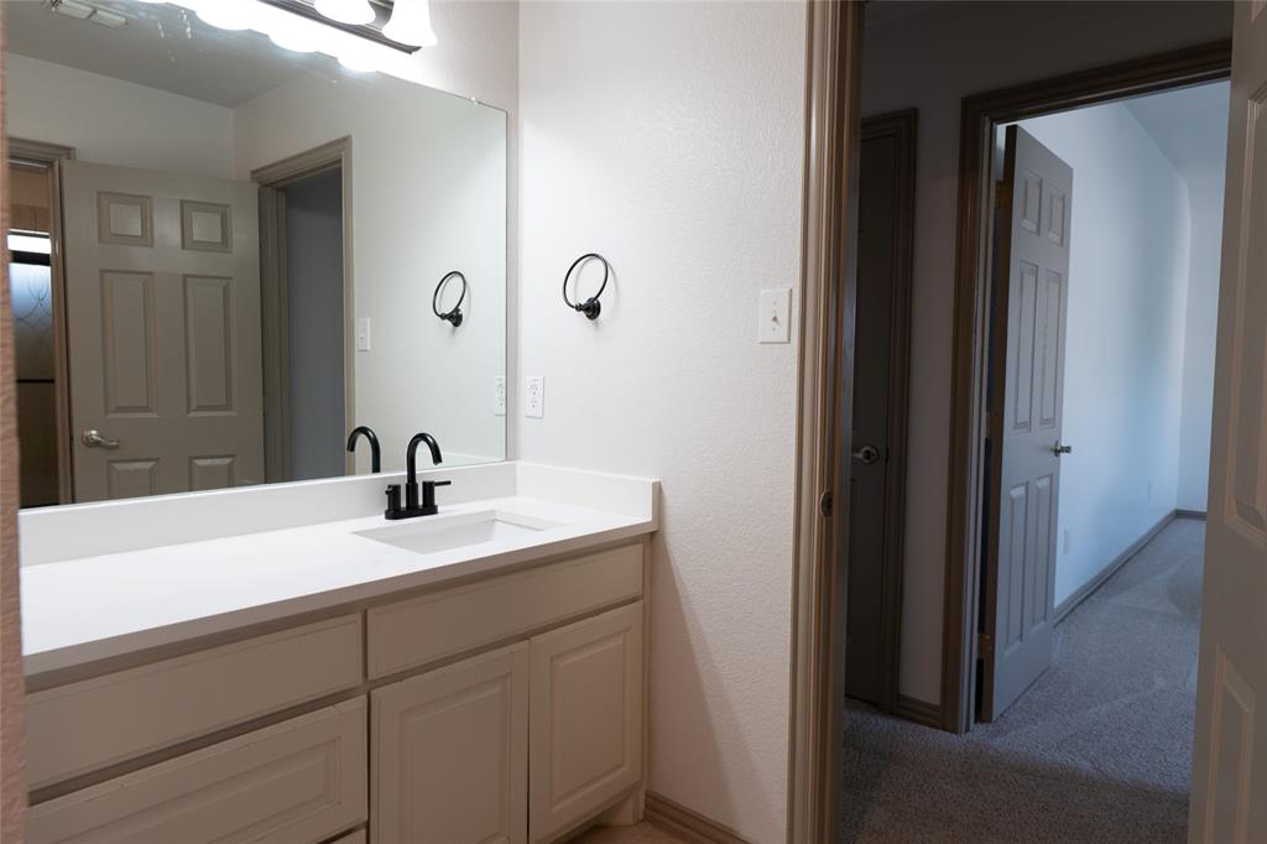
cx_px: 634
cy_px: 422
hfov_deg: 81.2
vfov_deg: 59.5
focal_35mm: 21
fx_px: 739
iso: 250
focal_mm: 14
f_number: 4
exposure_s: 1/40
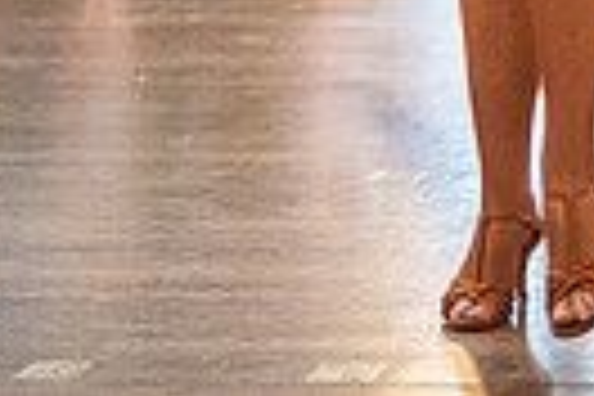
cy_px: -470
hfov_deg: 12.7
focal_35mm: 154
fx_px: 2541
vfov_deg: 8.3
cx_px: 886
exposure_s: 1/500
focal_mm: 35
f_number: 2
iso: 6400
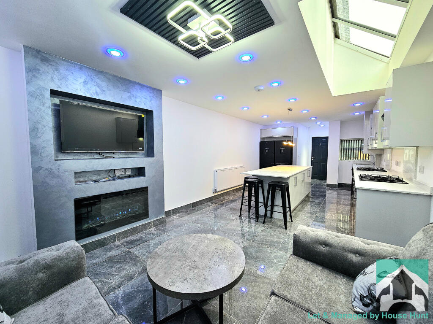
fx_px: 163
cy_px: 162
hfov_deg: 106.2
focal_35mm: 13
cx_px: 216
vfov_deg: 89.9
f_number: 2.2
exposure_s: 1/50
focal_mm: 2.2
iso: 50
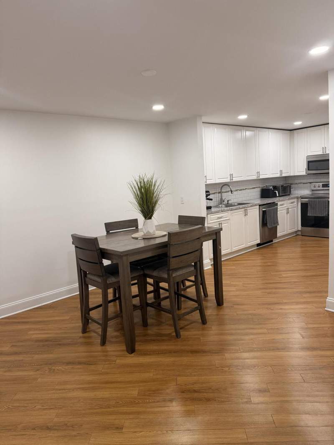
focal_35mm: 24
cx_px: 167
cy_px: 222
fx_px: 309
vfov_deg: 71.6
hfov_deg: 56.8
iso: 125
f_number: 1.78
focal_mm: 6.76
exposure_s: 1/60
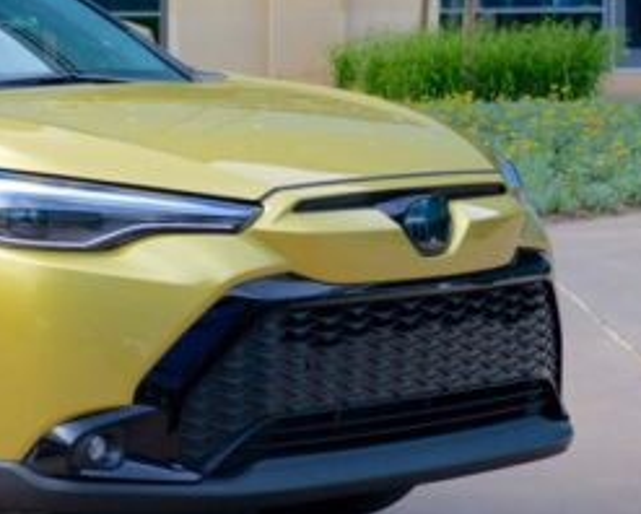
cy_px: 126
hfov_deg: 11.4
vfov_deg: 9.4
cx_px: -223
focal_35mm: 164
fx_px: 3114
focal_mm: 62
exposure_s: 1/160
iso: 800
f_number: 5.6
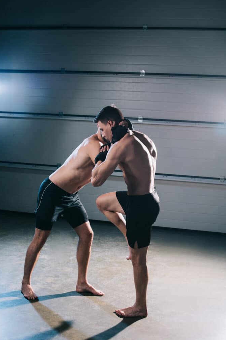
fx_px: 480
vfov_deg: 38.9
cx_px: 112
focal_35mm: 51
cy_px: 170
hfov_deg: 26.5
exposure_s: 1/200
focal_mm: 50
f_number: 5.6
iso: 125
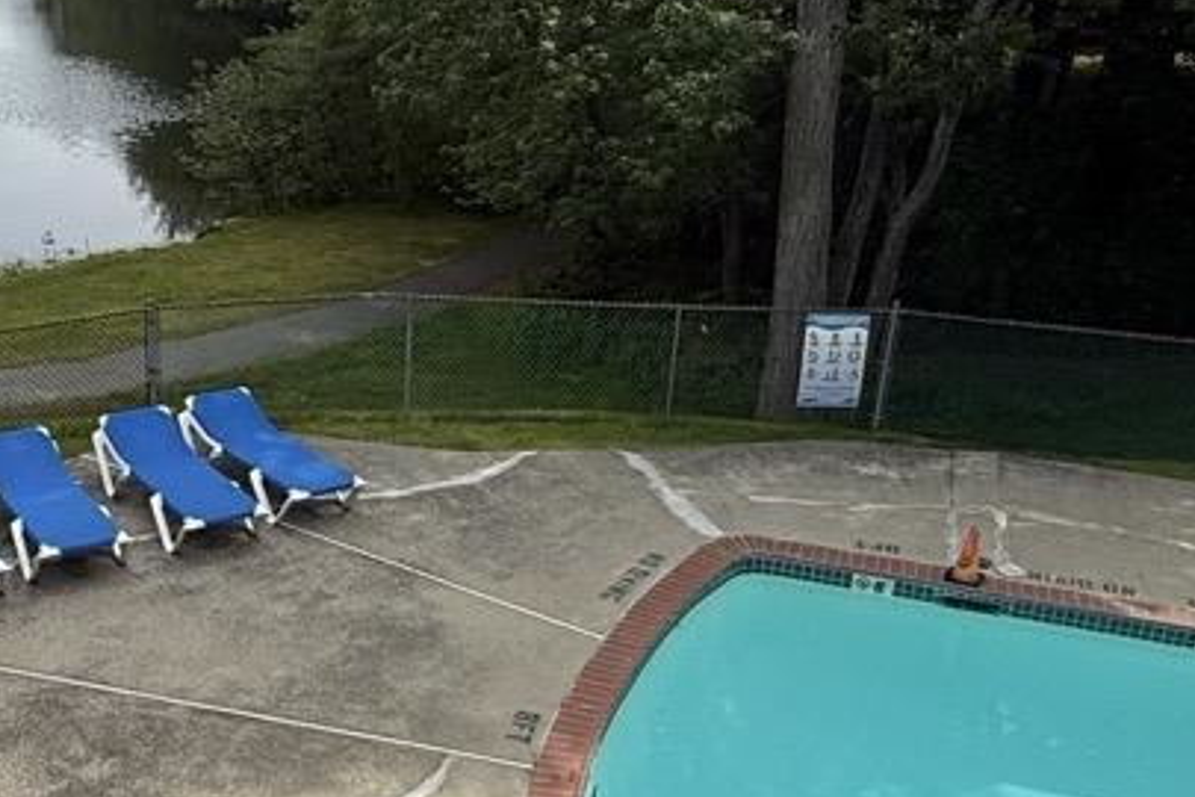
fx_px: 1527
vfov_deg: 29.0
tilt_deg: -24.7
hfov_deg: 42.5
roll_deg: -2.7
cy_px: 546
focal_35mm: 46
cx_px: 466
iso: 50
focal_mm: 2.22
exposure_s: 1/1312
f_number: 2.2
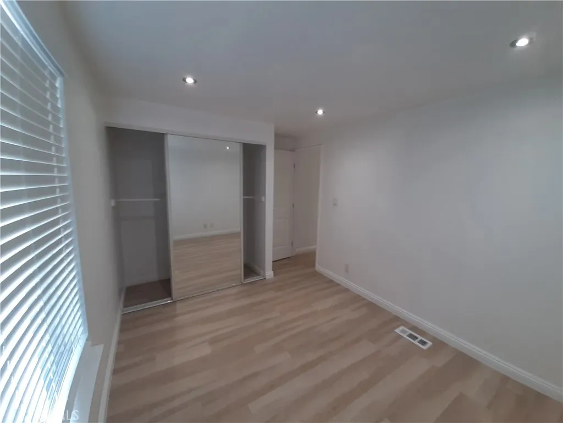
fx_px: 211
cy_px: 212
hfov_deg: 106.2
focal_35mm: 13
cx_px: 282
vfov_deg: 89.9
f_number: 2.2
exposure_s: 1/40
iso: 80
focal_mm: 1.42
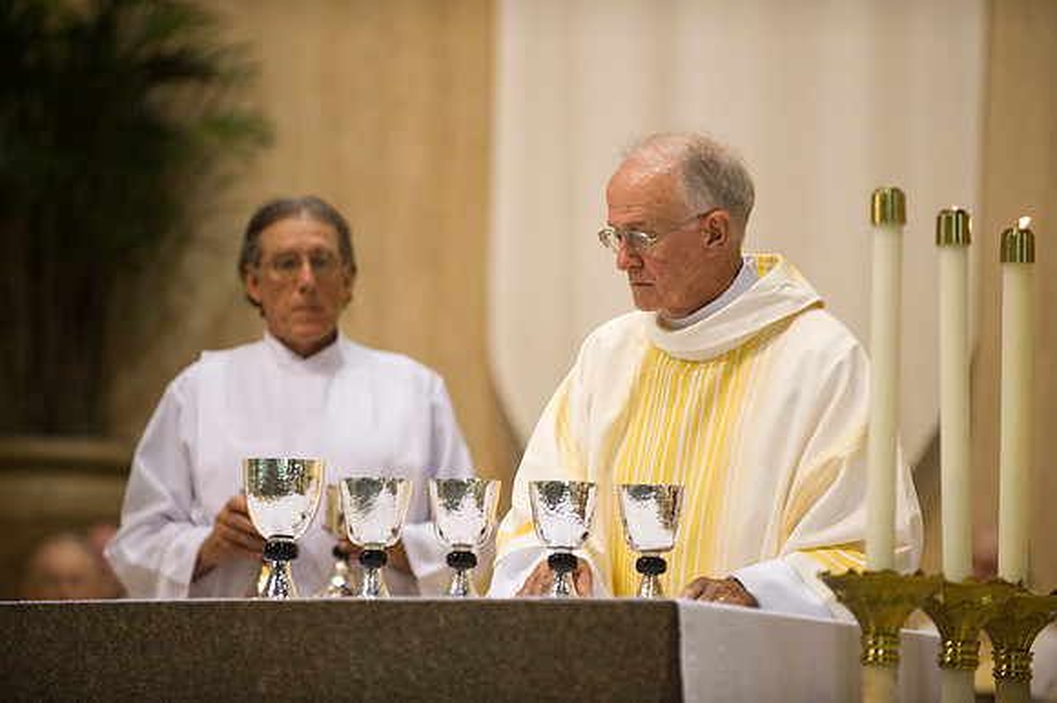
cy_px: 352
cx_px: 528
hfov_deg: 10.3
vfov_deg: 6.9
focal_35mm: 200
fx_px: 5869
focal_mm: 200
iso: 2000
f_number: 2.8
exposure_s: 1/125
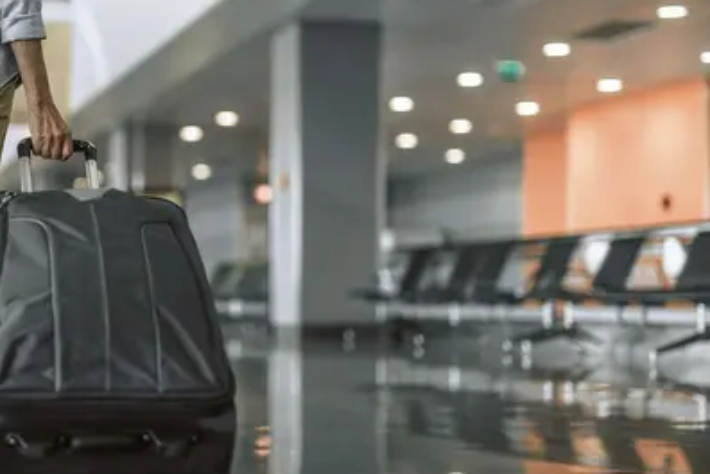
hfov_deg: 24.3
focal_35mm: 83
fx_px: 1637
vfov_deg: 16.4
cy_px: 175
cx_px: 206
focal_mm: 50
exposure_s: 1/200
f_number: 1.4
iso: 250
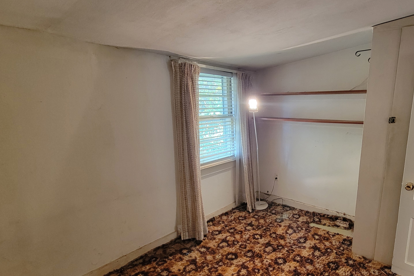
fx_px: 219
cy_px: 163
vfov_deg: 64.1
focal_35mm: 19
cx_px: 272
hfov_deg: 84.2
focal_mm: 2.2
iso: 640
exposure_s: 1/30
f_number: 2.2
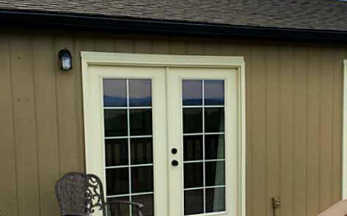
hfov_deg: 38.4
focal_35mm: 52
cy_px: 156
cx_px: 235
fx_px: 491
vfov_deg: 24.6
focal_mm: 4.15
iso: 32
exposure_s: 1/3968
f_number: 2.2
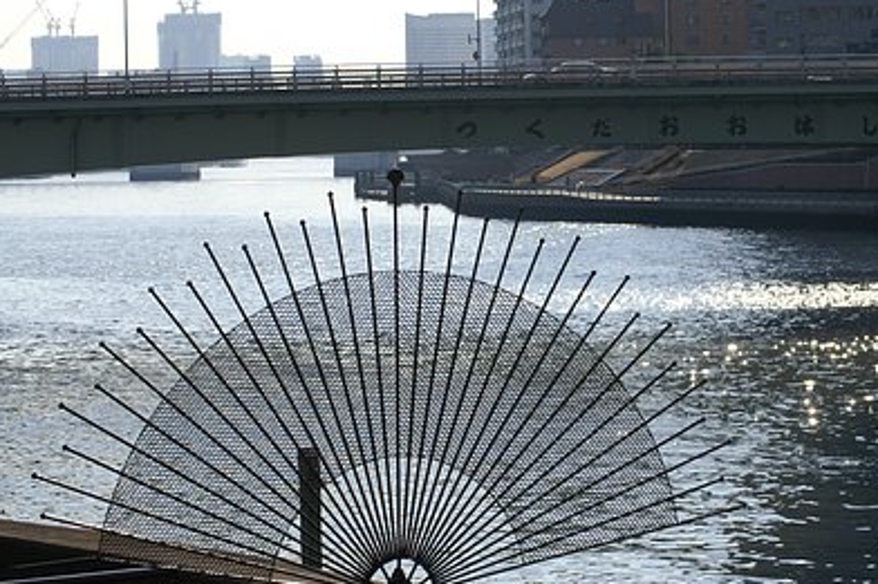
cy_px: 320
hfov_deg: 15.0
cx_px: 551
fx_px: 3340
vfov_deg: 10.0
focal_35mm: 137
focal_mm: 70
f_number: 11
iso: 100
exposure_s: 1/320
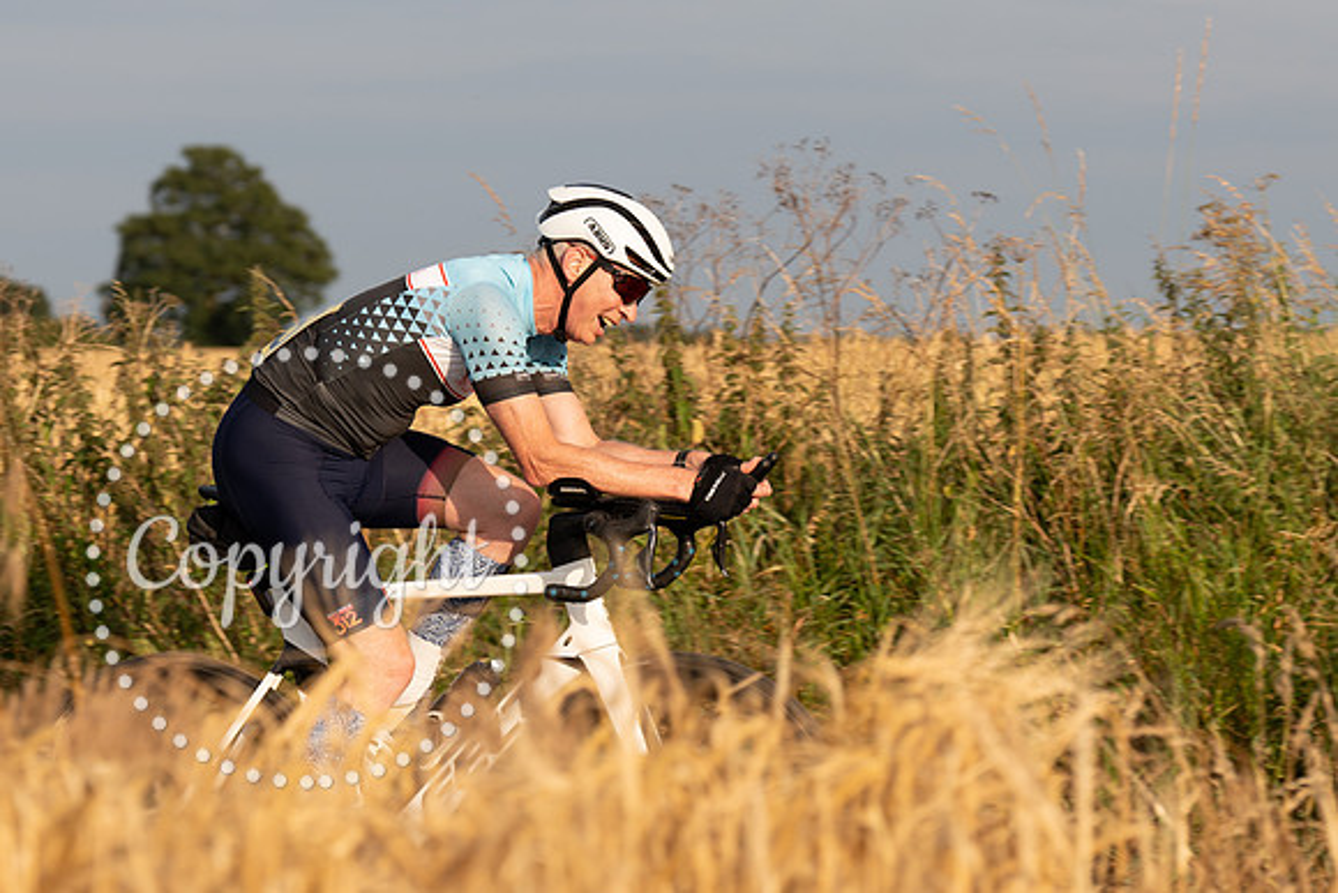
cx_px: 546
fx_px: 5985
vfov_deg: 8.5
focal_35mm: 161
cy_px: 365
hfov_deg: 12.8
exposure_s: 1/800
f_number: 4.5
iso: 160
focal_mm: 99
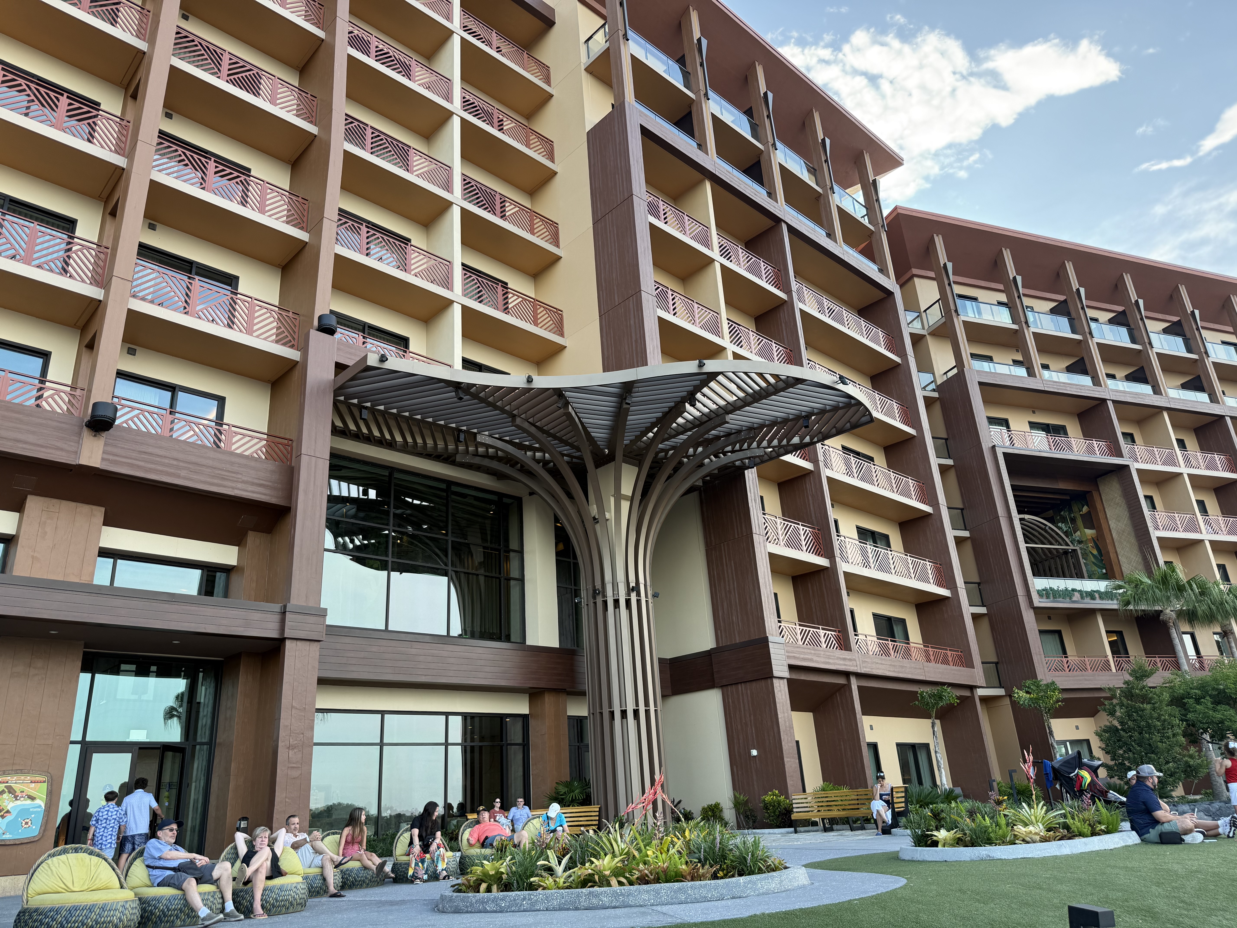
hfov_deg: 71.6
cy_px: 464
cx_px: 618
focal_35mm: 24
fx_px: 858
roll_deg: +3.3
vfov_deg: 56.8
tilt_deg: +21.6
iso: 64
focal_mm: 6.76
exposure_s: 1/165
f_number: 1.78
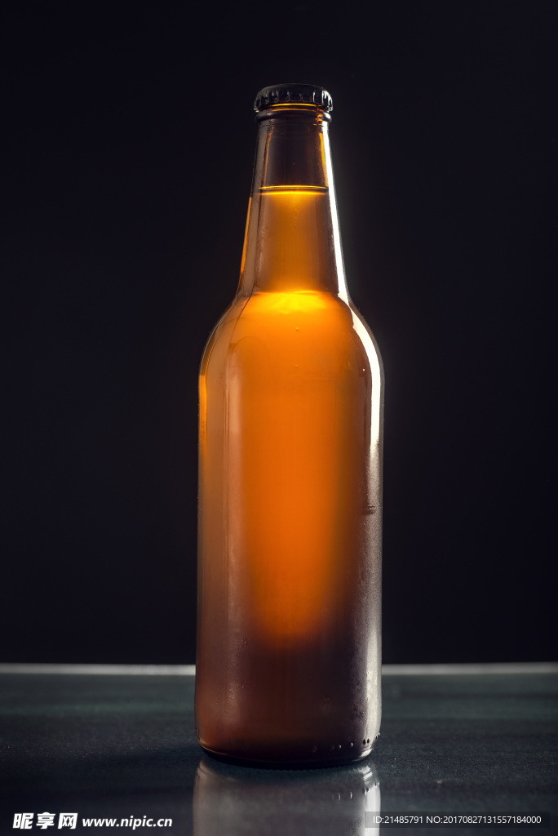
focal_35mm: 50
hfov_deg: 27.0
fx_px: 1161
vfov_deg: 39.6
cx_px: 279
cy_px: 418
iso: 100
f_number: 3.2
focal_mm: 50
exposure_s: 1/160
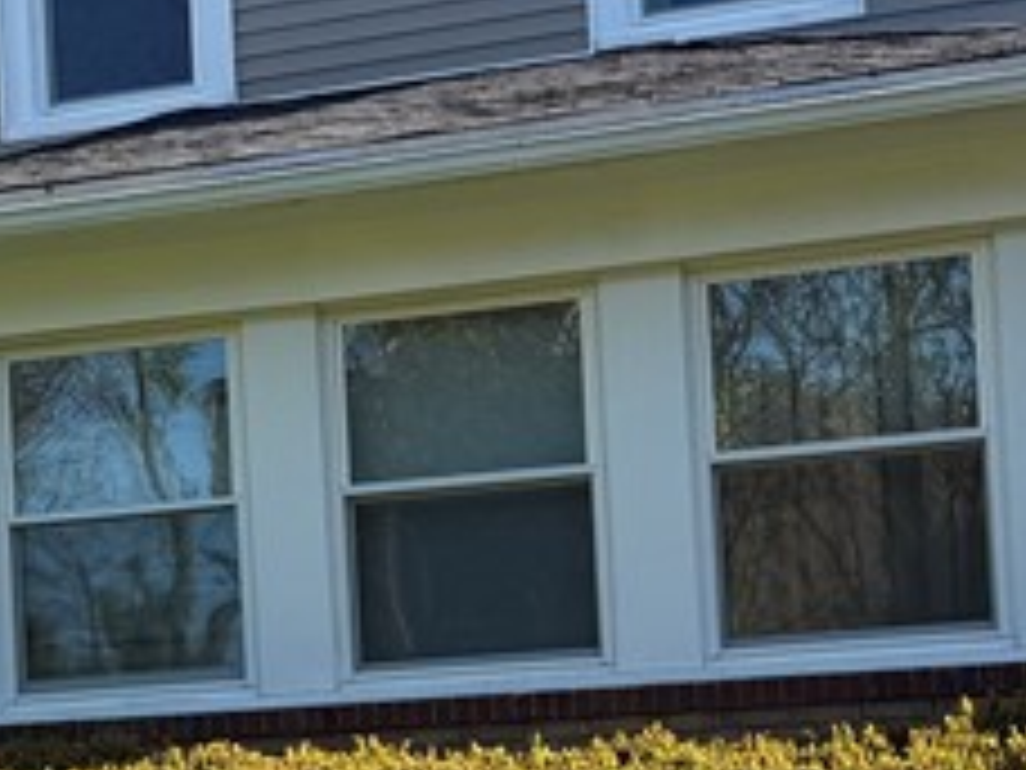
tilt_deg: +4.0
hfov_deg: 17.8
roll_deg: +1.2
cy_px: 716
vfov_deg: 13.6
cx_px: -4
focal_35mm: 108
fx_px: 3201
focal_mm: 6.76
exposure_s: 1/1901
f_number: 1.78
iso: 80
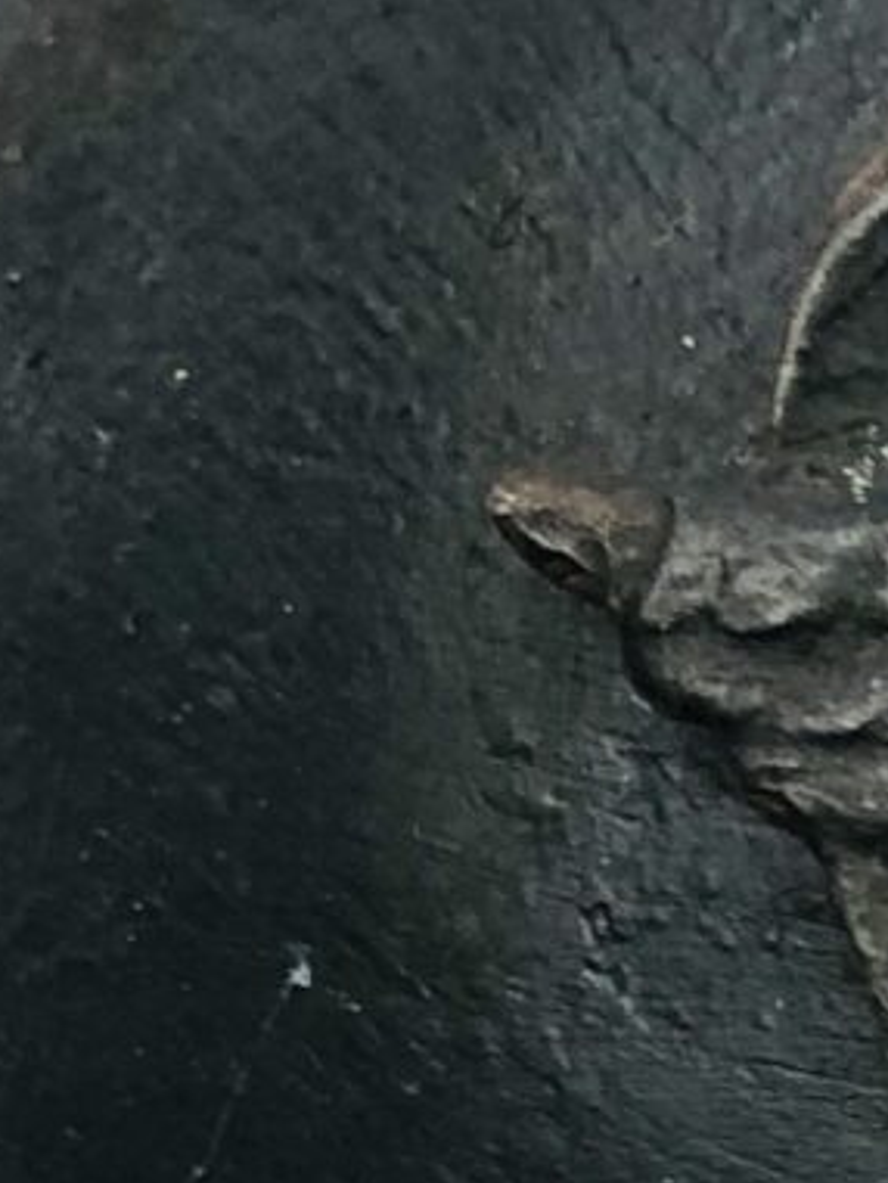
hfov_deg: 7.5
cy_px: 1289
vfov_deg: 10.4
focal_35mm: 188
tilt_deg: -46.0
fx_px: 6427
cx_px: 1941
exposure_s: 1/50
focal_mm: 3.99
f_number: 1.8
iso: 25
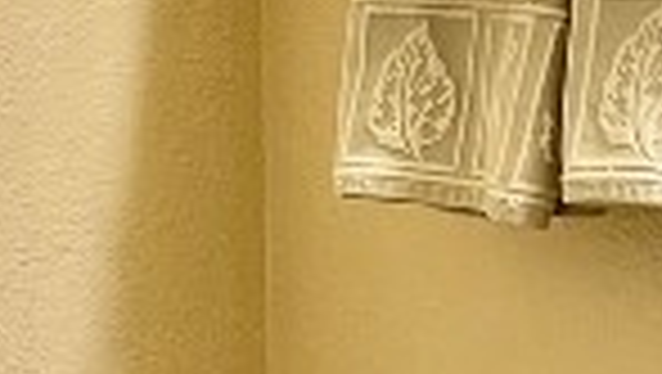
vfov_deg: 8.1
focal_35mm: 148
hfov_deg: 14.5
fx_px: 2600
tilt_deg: -14.4
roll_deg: -0.8
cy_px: 559
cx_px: 446
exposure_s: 1/60
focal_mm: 5.7
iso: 100
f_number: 1.5
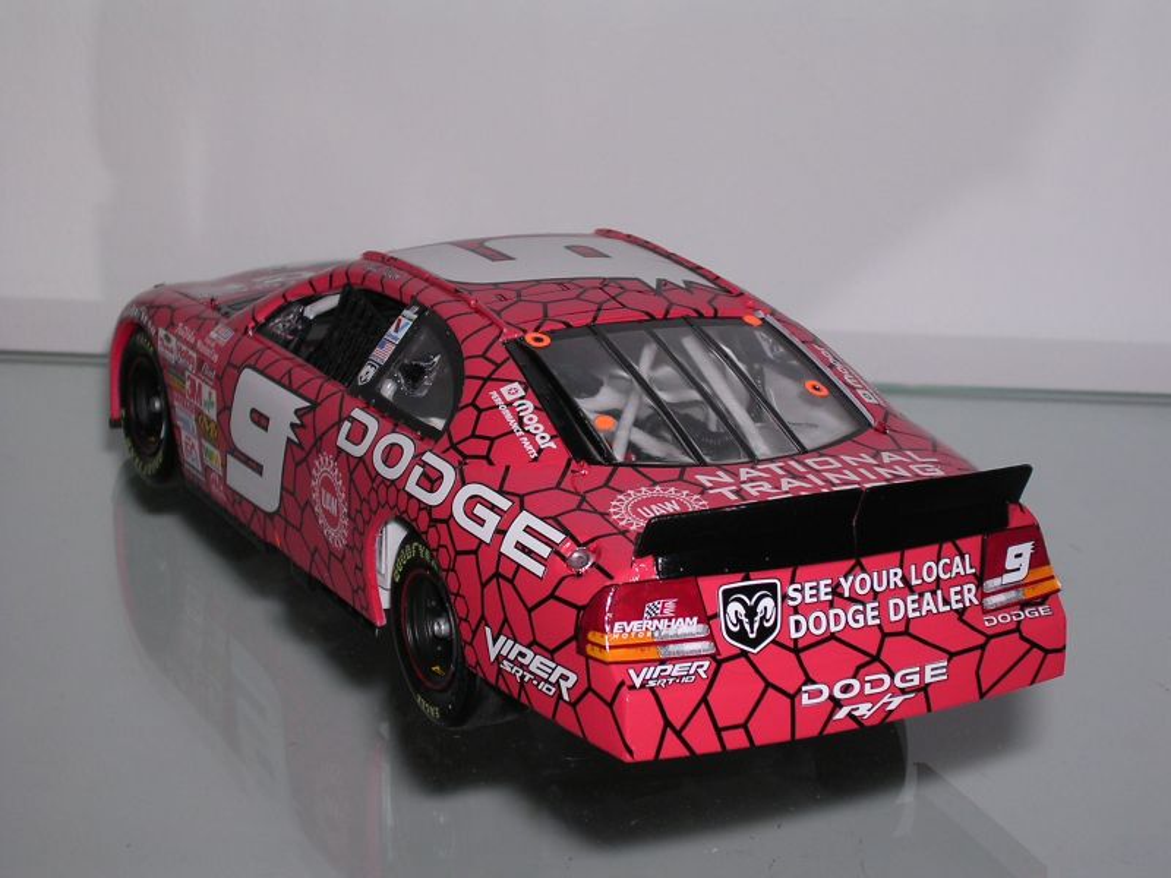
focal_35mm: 81
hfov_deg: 24.1
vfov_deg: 18.2
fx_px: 2740
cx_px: 586
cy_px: 439
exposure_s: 1/60.1
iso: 100
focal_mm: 12.3
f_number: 4
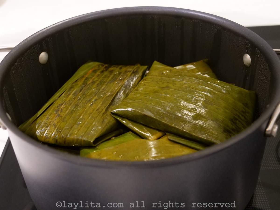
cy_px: 105
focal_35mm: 46
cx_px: 140
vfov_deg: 31.5
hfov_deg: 41.2
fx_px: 372
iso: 2000
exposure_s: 1/60
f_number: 3.4
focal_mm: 23
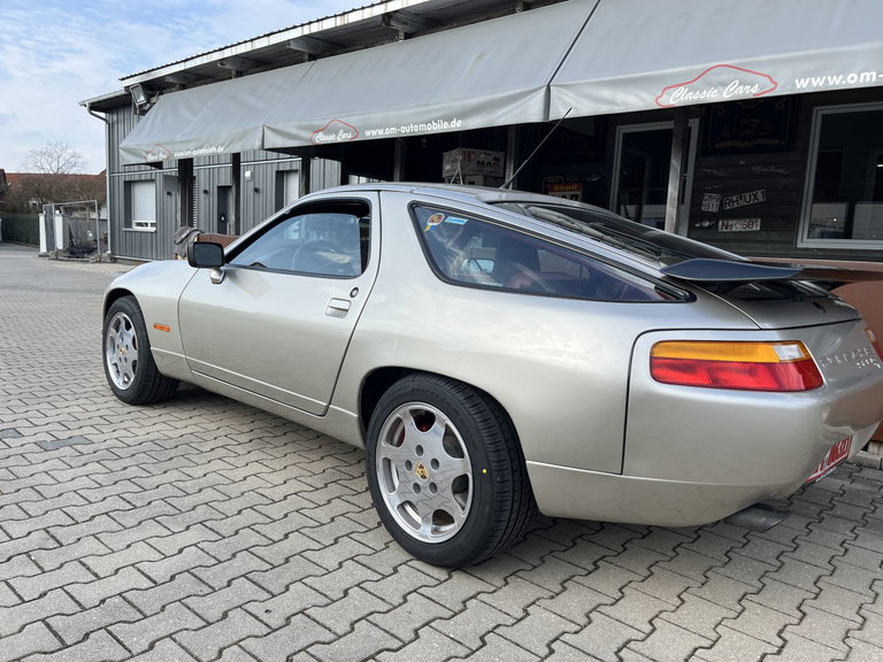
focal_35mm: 26
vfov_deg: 53.1
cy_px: 331
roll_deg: -2.3
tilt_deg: -7.9
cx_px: 442
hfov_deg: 67.3
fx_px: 663
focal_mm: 5.1
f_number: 1.6
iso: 50
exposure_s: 1/1890
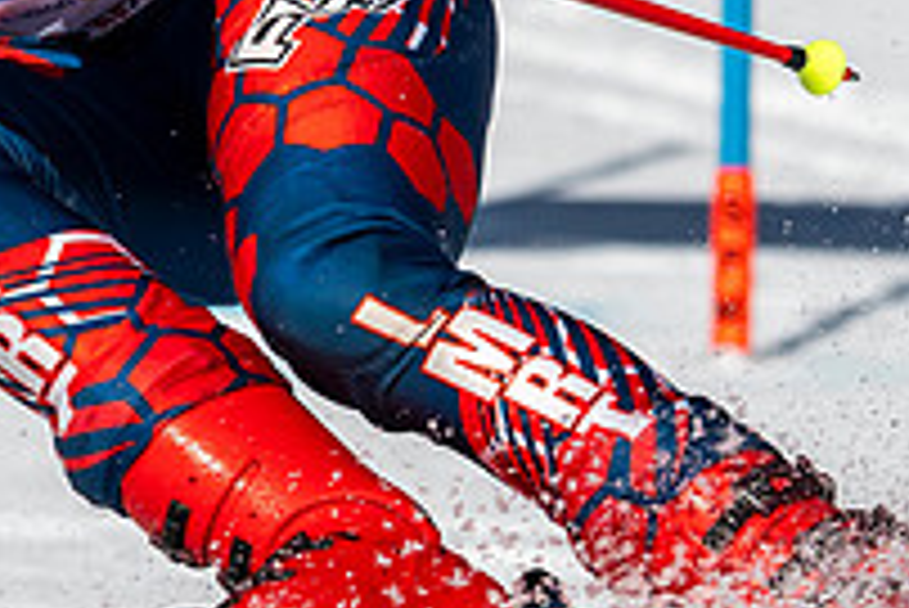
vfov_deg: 0.7
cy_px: 147
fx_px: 49777
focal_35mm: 1970
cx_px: 749
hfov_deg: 1.0
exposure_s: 1/2000
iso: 200
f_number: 8
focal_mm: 400
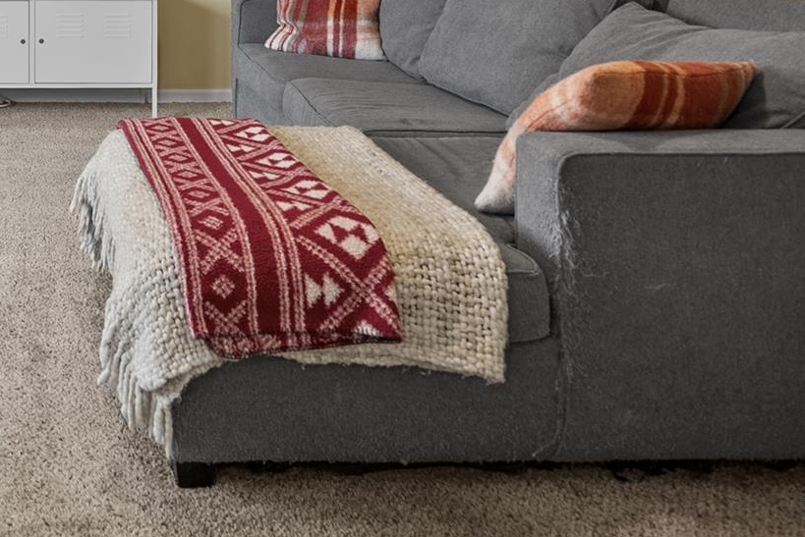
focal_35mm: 40
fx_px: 895
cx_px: -7
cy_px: -129
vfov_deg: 28.5
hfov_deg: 41.8
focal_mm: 16
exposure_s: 1/10
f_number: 4
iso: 100
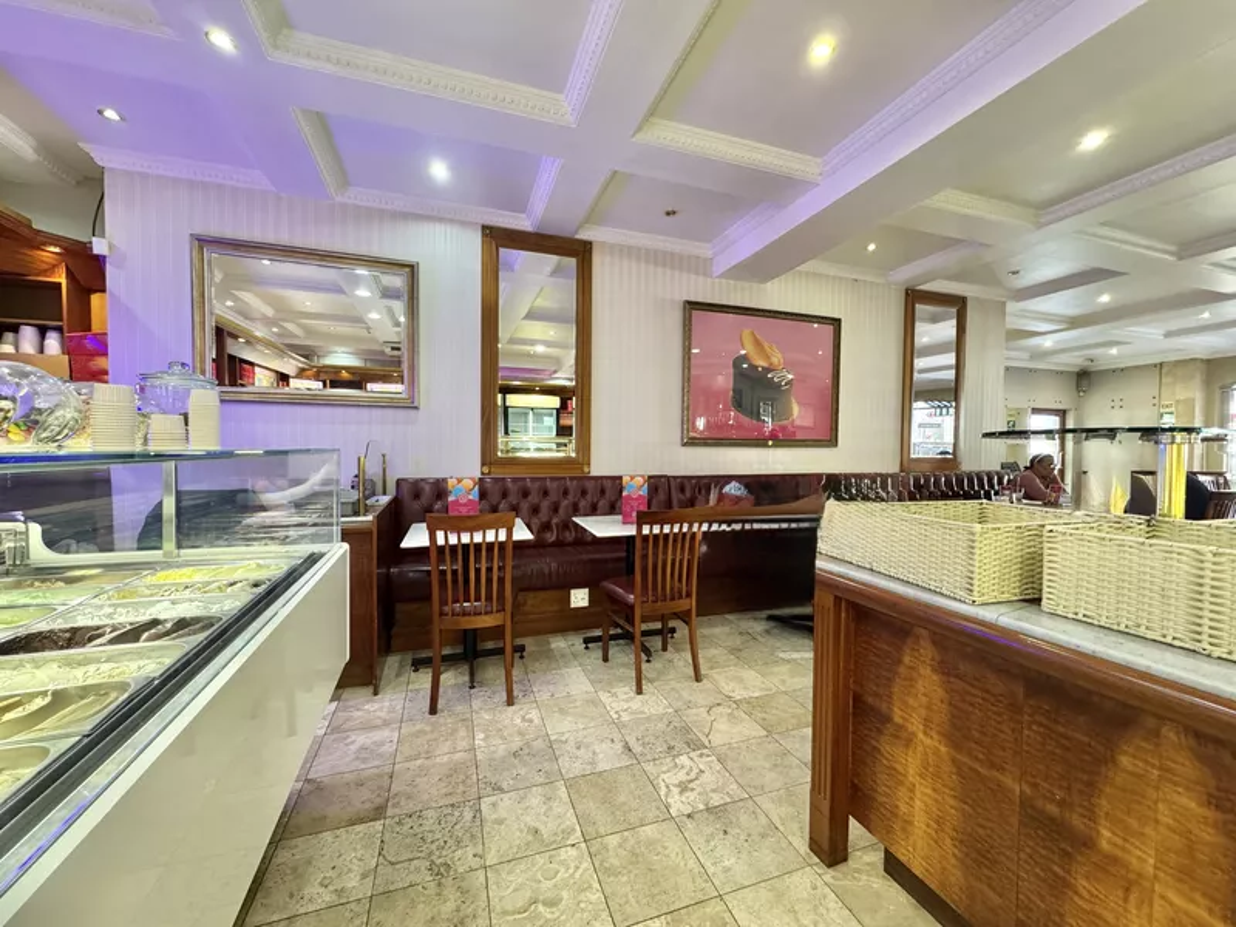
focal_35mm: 14
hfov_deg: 102.1
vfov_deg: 85.7
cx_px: 618
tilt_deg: -2.0
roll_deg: -0.1
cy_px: 464
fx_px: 500
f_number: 2.2
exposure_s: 1/50
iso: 250
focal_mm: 2.22
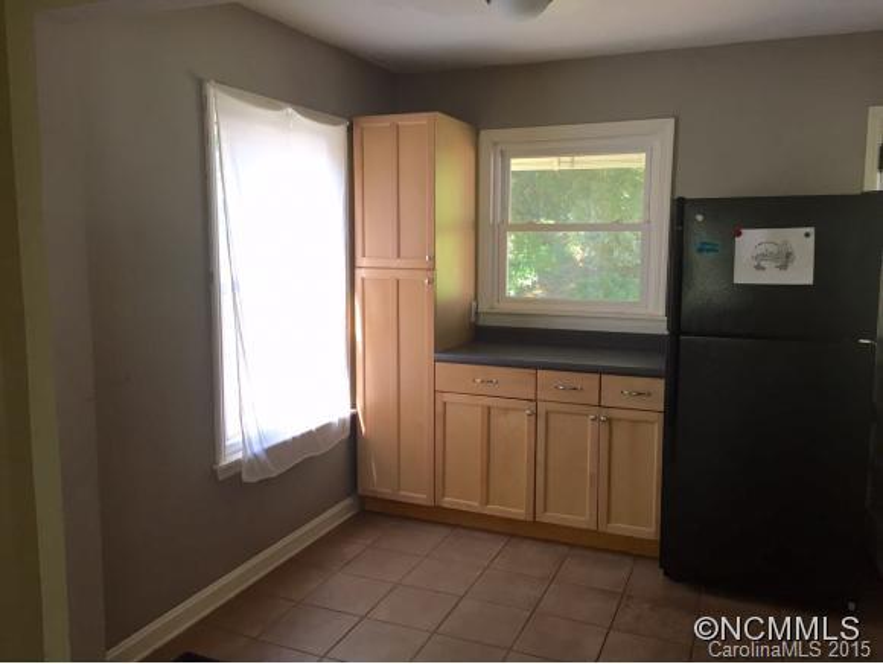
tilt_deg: -7.5
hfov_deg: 61.6
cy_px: 332
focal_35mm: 29
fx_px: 740
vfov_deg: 48.3
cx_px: 442
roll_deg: -0.7
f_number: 2.2
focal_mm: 4.15
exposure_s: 1/30
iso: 40
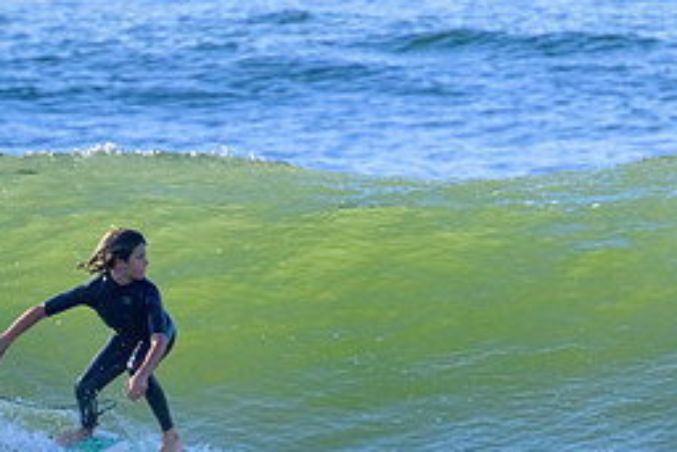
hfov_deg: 1.1
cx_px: 452
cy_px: 477
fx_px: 34131
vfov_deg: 0.8
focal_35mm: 1814
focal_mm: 800
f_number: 11
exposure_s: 1/2000
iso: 2000
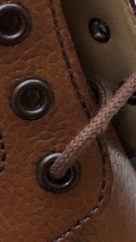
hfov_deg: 6.0
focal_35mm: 184
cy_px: 124
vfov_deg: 11.7
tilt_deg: -24.6
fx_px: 1179
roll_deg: -6.1
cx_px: -313
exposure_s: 1/24
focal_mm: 3.99
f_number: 1.8
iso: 40
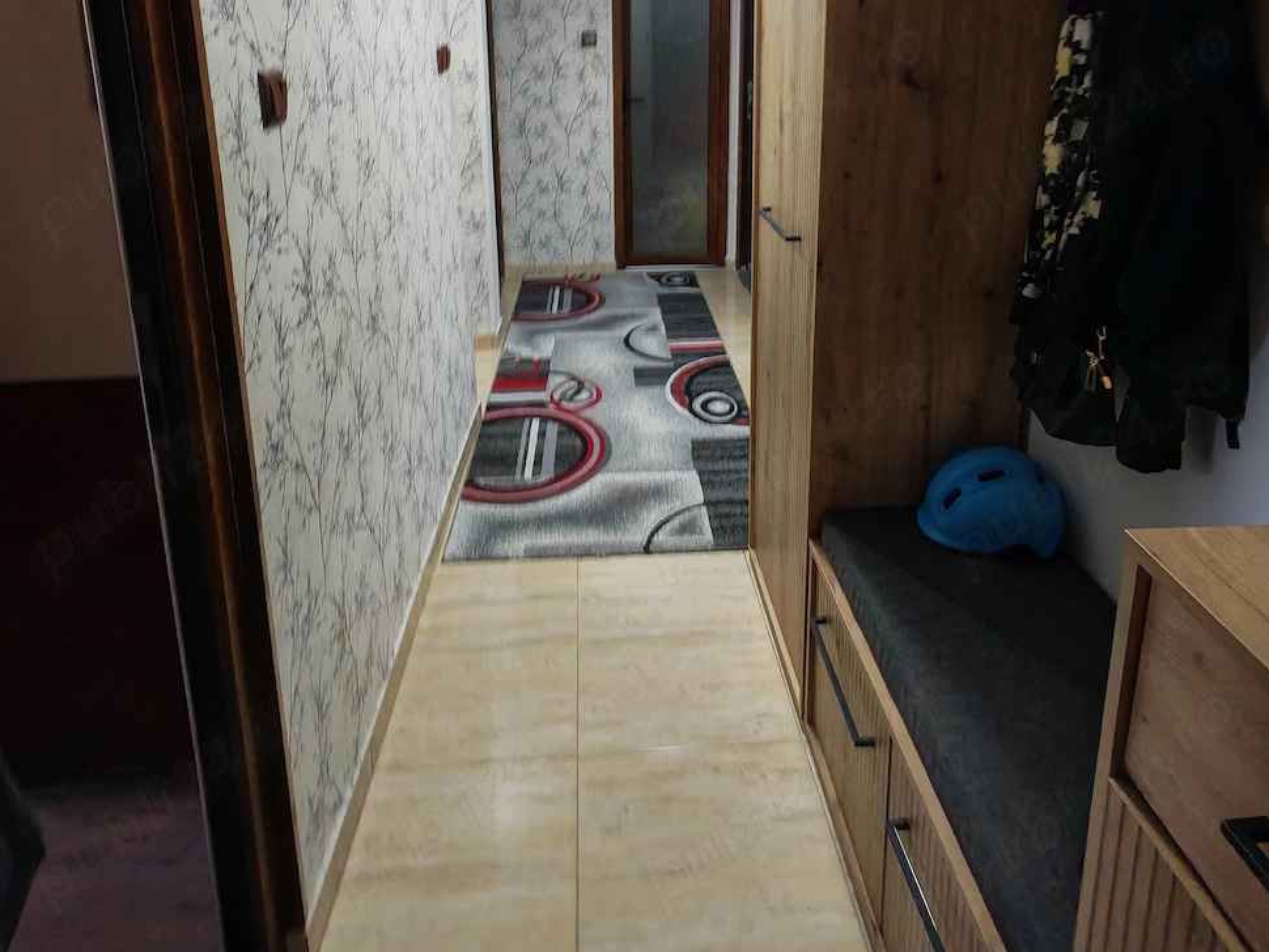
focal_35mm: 22
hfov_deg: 76.4
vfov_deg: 57.0
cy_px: 203
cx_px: 632
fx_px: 807
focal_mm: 1.96
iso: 125
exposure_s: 1/14
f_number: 2.2
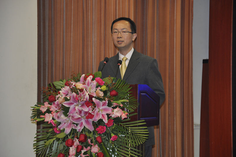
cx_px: 118
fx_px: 1031
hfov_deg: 13.1
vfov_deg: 8.7
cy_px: 78
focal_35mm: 158
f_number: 5.6
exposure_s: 1/60
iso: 800
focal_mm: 105
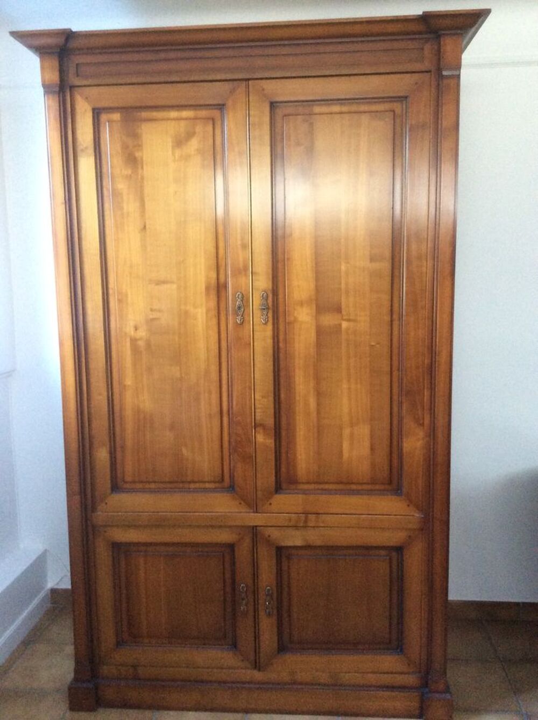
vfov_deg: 56.9
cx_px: 269
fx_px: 665
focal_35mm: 32
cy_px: 360
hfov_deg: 44.1
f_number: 2.4
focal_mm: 3.3
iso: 250
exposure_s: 1/25
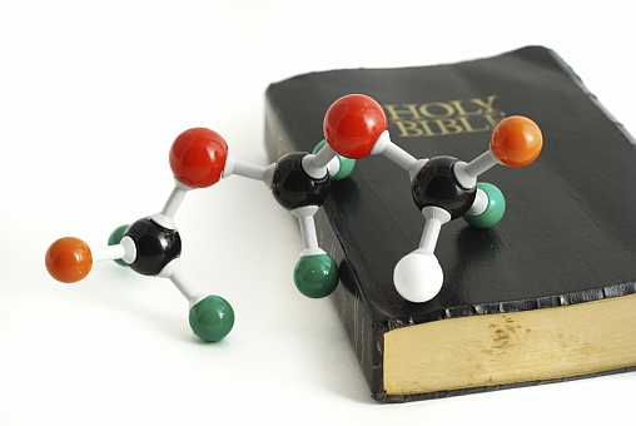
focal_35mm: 75
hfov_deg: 27.0
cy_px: 213
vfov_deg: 18.2
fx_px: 1327
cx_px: 318
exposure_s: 1/8
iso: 100
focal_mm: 50
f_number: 5.6
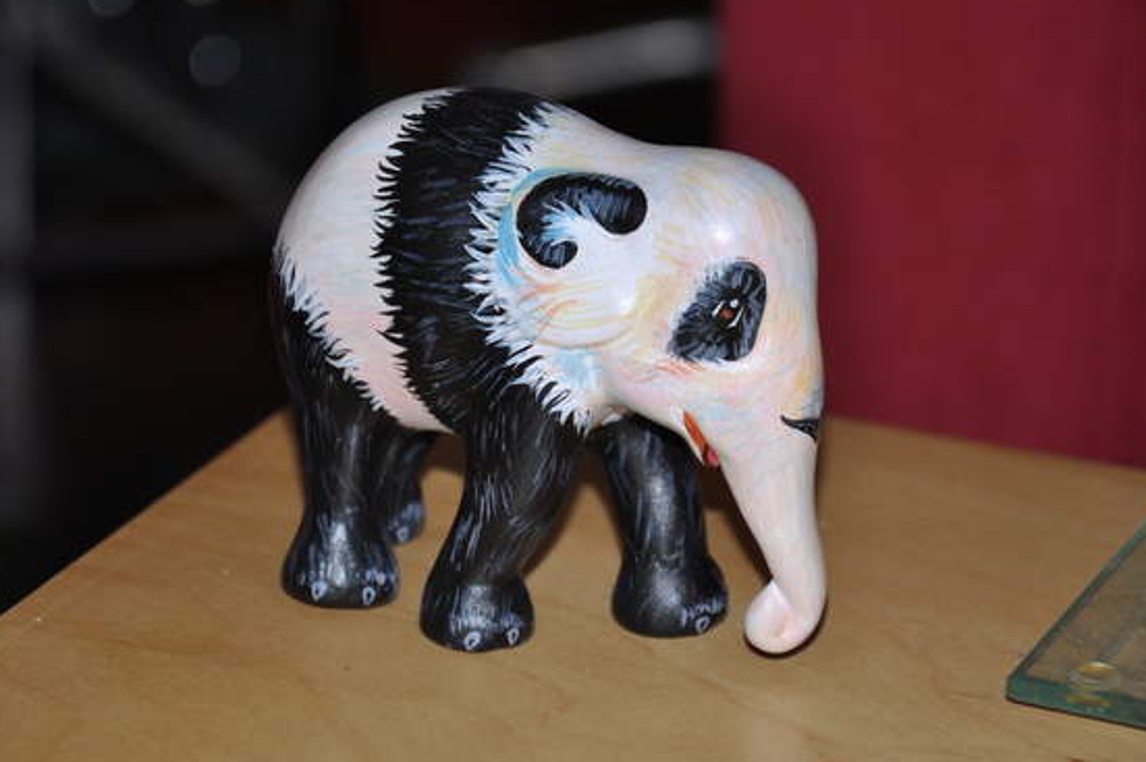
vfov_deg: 7.5
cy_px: 348
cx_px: 569
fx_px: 5807
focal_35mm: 183
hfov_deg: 11.3
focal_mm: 105
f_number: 5.6
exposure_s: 1/60
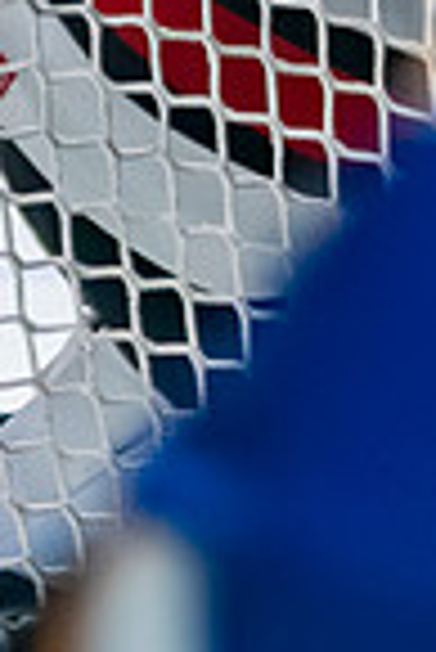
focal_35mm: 570
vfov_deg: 3.6
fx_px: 10330
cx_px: 1565
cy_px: -708
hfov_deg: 2.4
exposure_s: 1/640
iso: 2500
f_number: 2.8
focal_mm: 80
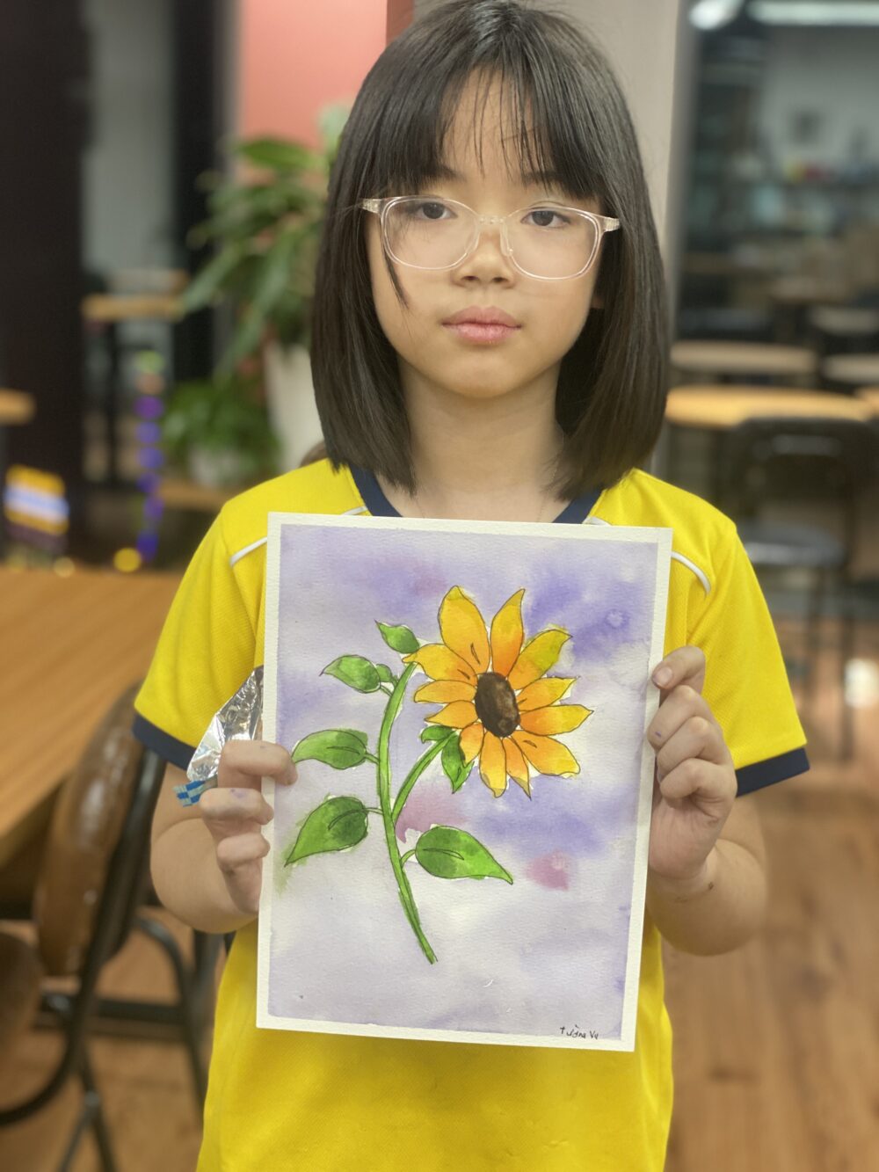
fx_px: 1760
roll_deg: -2.8
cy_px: 586
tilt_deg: -12.5
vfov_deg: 36.8
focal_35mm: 52
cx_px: 440
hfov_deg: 28.0
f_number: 2
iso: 200
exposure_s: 1/100
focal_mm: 6
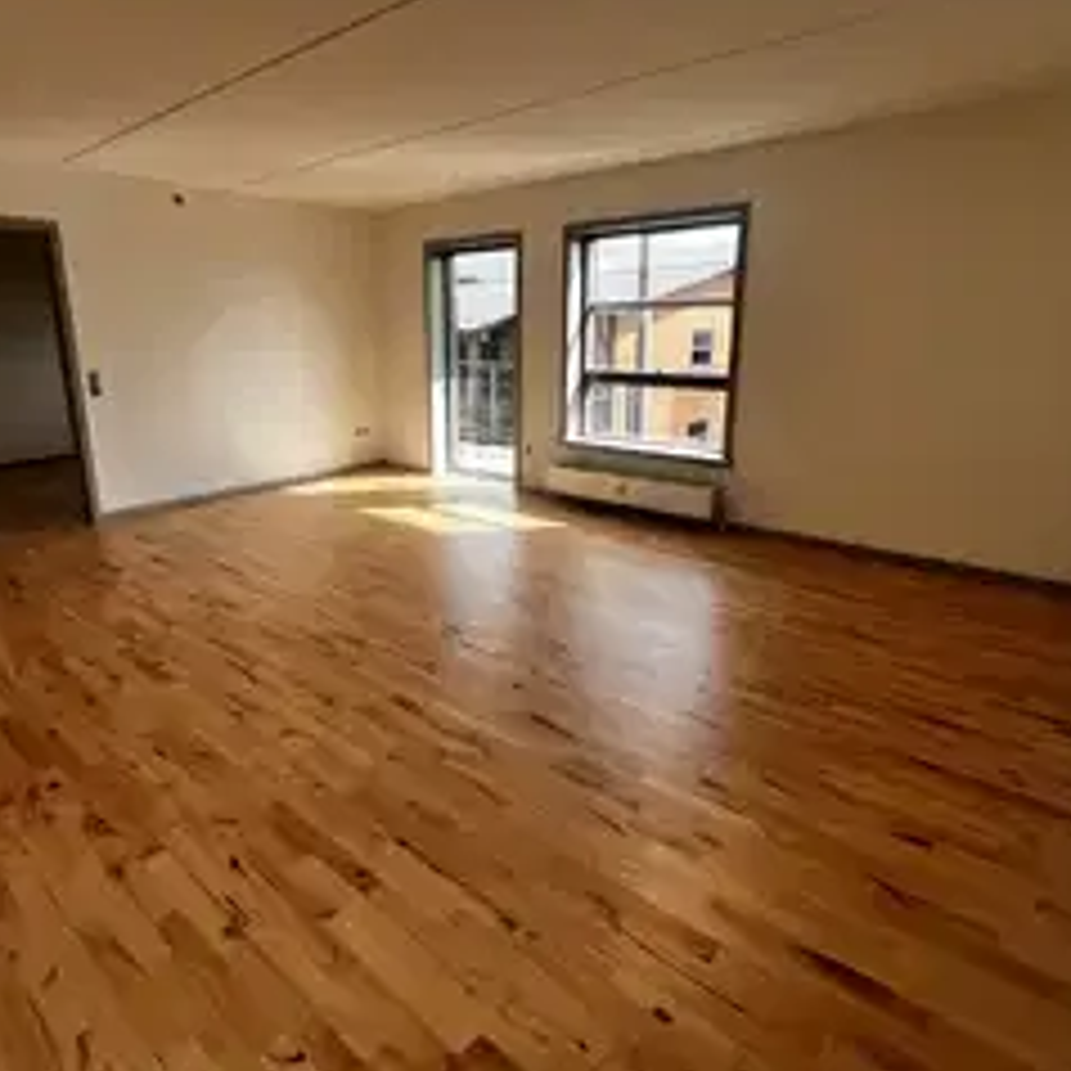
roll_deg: +0.0
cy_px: 495
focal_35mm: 18
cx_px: 506
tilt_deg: -13.5
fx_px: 630
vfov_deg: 80.6
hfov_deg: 80.7
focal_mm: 1.57
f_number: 1.8
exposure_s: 1/515
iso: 32
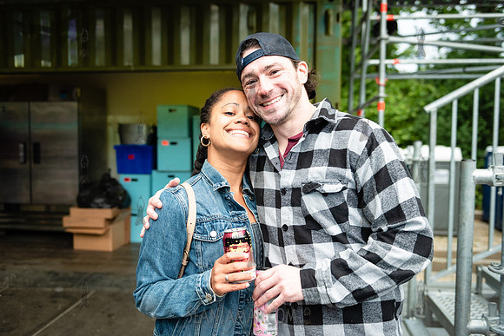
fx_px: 448
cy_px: 168
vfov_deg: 41.1
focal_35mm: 32
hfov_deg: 58.7
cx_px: 252
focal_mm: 32
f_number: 3.2
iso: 1000
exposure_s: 1/1250
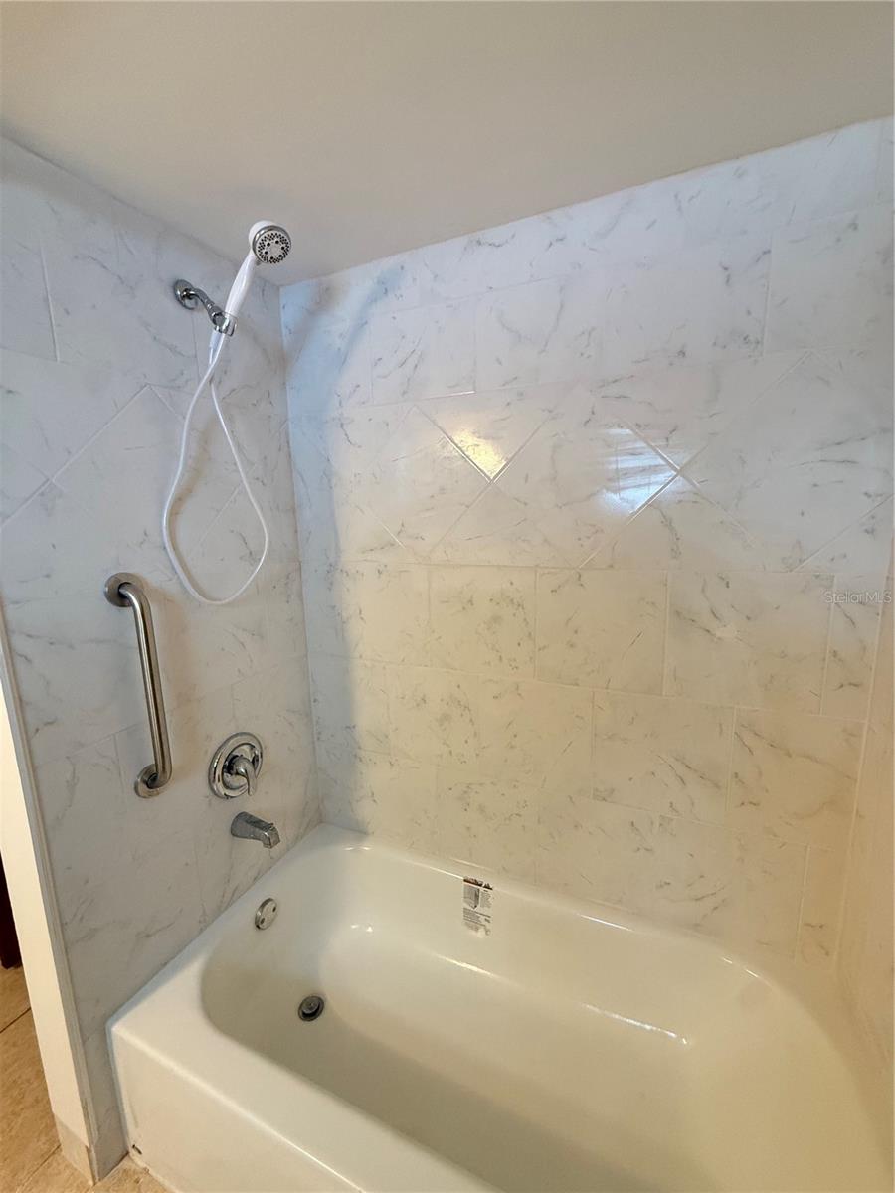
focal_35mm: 14
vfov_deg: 102.1
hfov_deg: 85.7
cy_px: 596
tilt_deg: -10.0
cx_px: 448
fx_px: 483
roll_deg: +1.2
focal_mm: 2.22
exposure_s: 1/60
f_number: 2.2
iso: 400
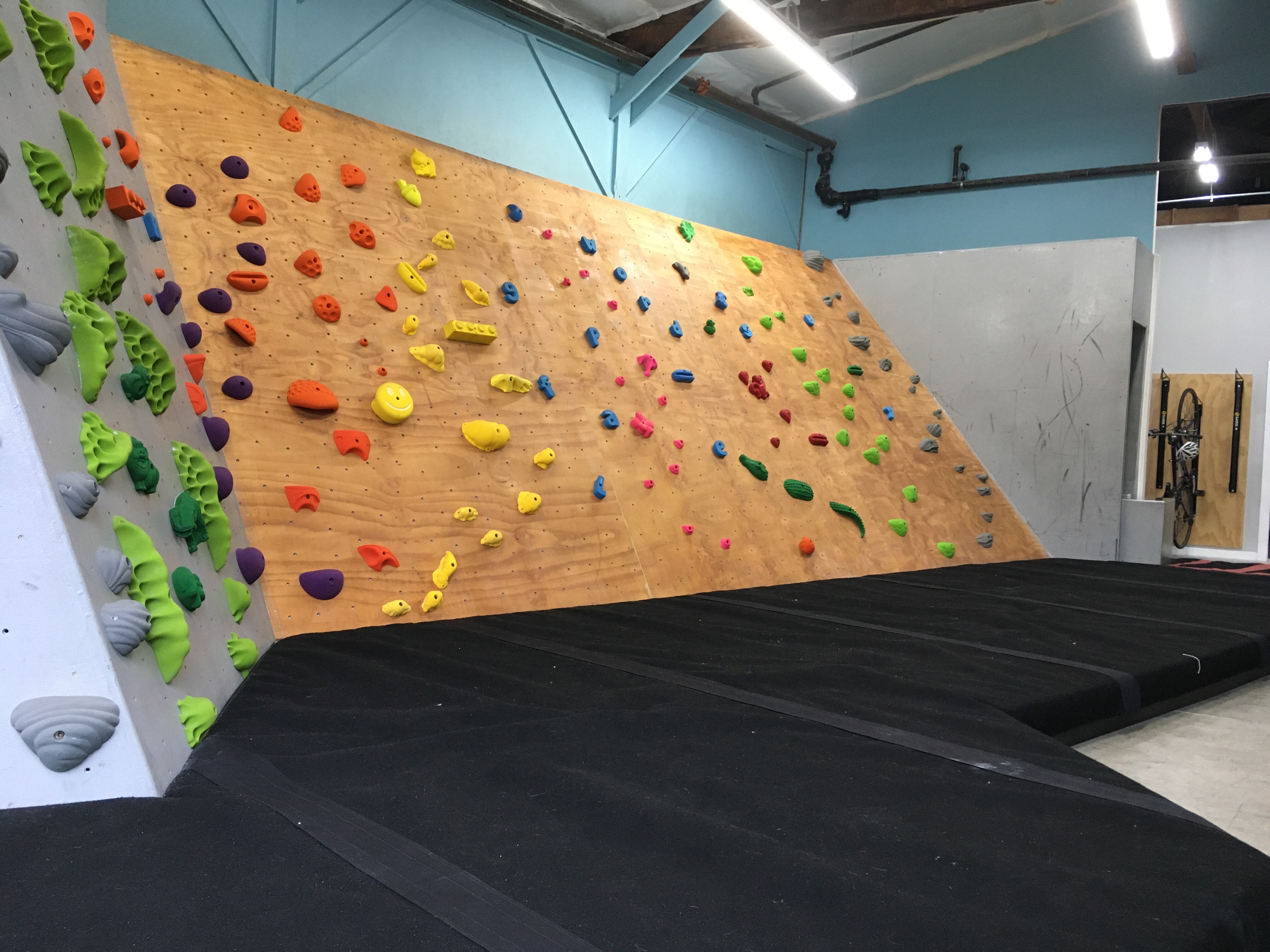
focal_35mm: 29
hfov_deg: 61.7
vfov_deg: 48.2
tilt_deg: -2.2
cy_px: 476
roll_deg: -2.3
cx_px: 635
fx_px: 1064
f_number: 2.2
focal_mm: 4.15
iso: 125
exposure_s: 1/30
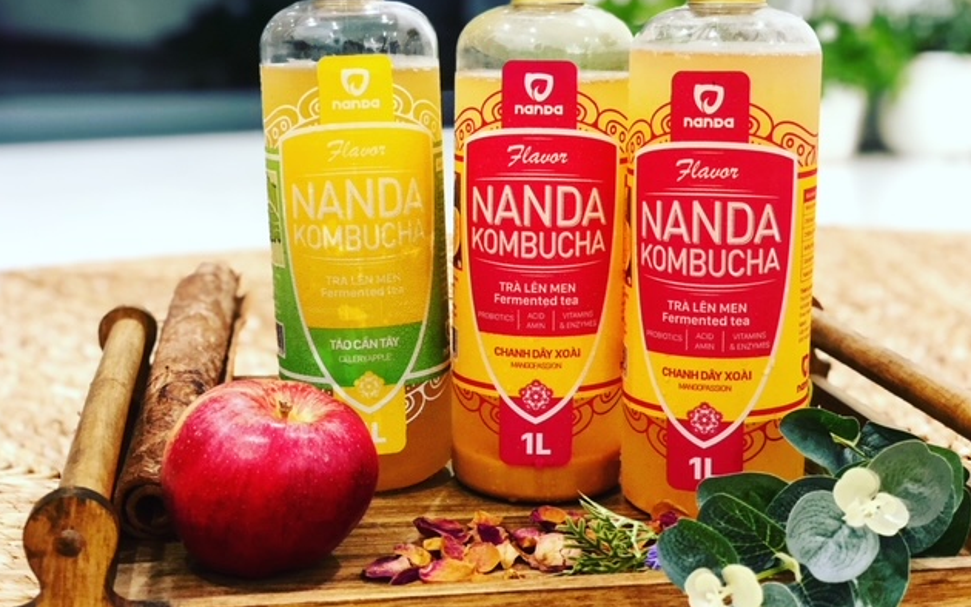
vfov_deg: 23.1
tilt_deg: -10.4
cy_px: 263
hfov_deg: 36.3
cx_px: 484
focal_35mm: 56
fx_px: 1482
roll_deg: +0.5
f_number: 2.4
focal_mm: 6
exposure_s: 1/20
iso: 160
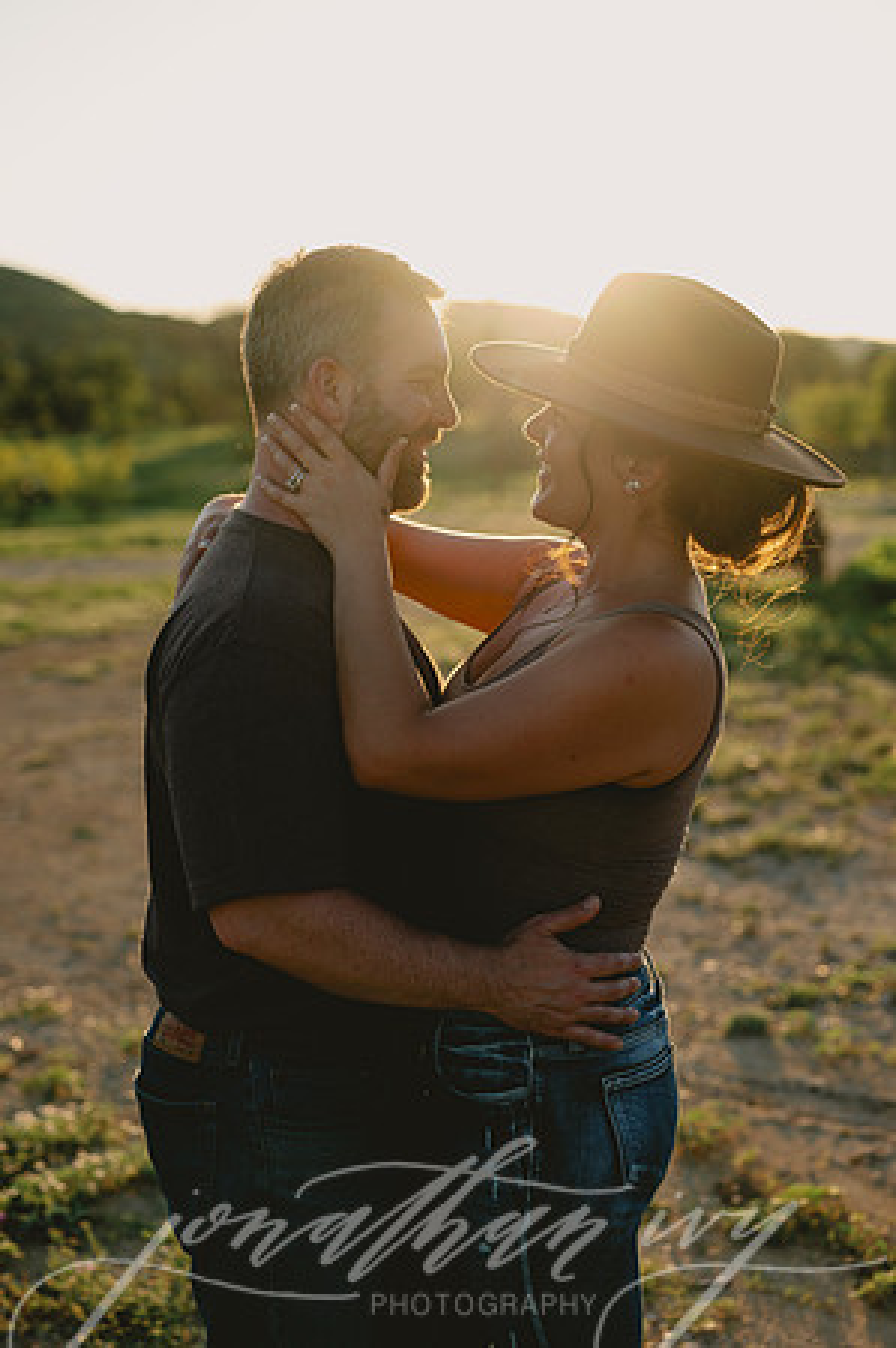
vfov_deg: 39.6
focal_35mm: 50
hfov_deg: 26.9
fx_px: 1871
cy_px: 674
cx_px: 448
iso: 80
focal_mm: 50
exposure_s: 1/1000
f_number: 2.8
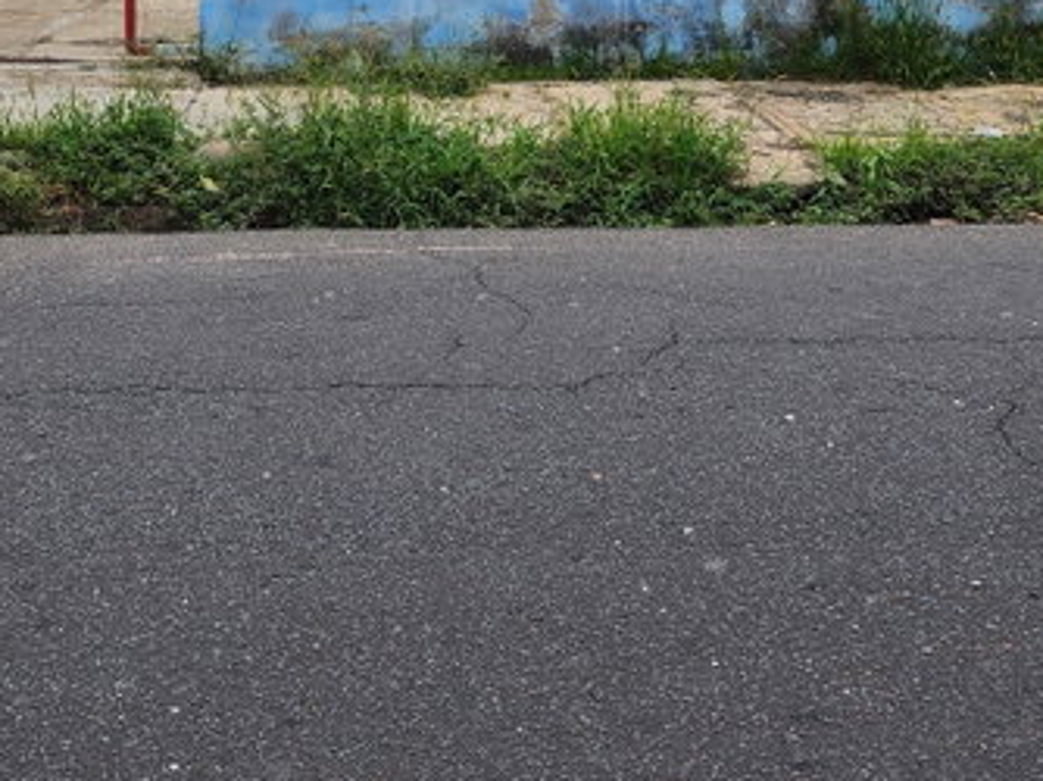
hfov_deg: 31.2
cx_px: 543
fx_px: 1867
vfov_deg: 22.1
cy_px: -108
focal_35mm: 62
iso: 12
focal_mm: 6.4
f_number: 1.8
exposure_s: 1/318
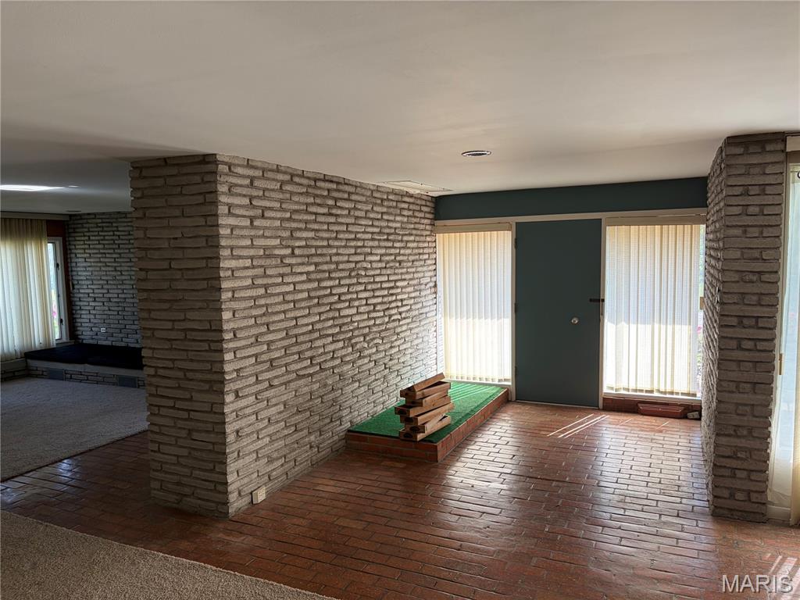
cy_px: 300
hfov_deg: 67.3
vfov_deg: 53.1
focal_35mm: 26
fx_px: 601
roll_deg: +0.9
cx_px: 400
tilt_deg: -4.5
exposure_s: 1/163
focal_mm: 5.96
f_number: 1.6
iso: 50
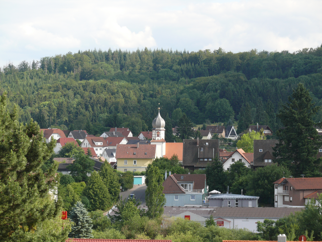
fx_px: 1553
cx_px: 161
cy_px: 121
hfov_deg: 11.8
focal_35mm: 167
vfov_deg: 8.9
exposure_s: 1/200
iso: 100
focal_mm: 35.2
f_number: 5
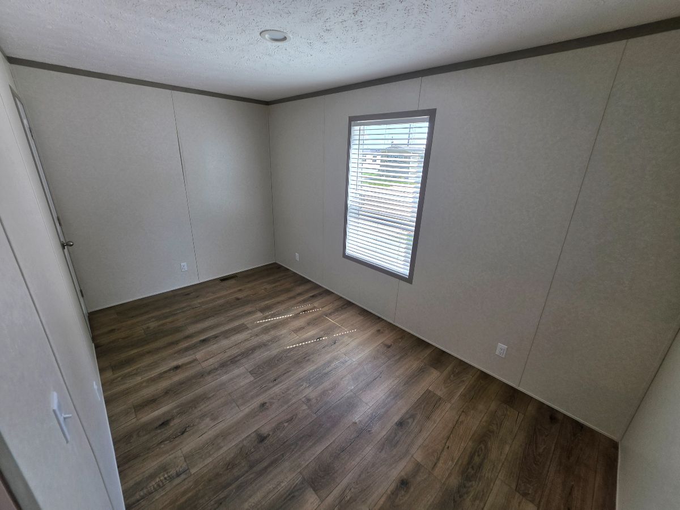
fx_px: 255
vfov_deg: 89.9
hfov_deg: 106.2
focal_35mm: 13
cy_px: 255
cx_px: 340
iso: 25
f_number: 1.9
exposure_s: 1/120
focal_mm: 2.2
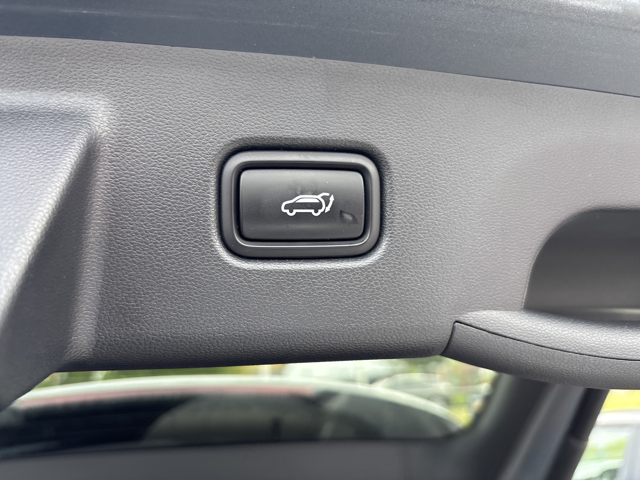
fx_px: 481
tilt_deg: +17.5
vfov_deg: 53.1
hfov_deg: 67.3
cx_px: 320
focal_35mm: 26
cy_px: 240
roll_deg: +2.6
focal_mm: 5.96
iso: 64
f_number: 1.6
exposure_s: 1/164
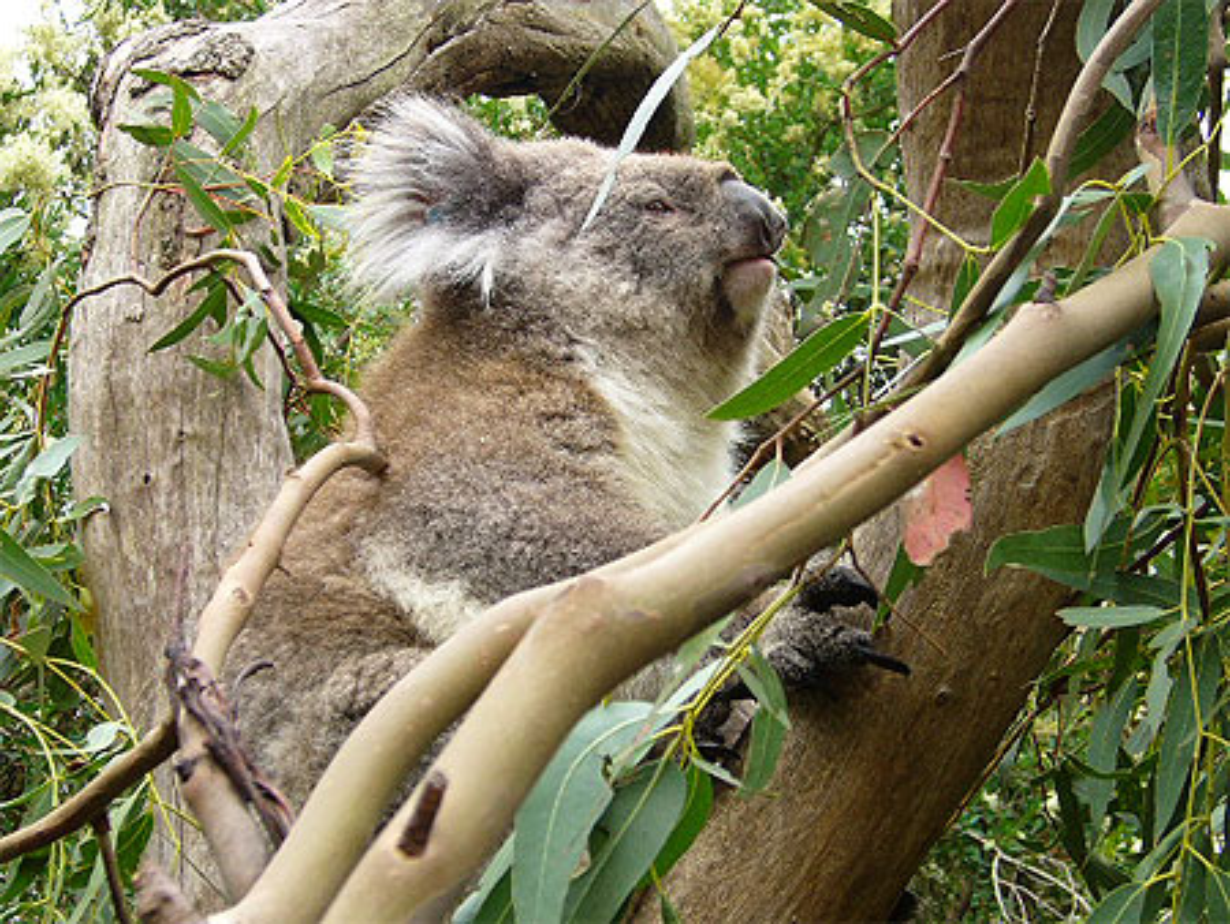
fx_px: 2346
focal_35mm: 66
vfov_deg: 22.3
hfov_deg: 29.4
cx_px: 615
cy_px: 462
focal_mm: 11
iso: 100
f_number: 4
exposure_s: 1/100
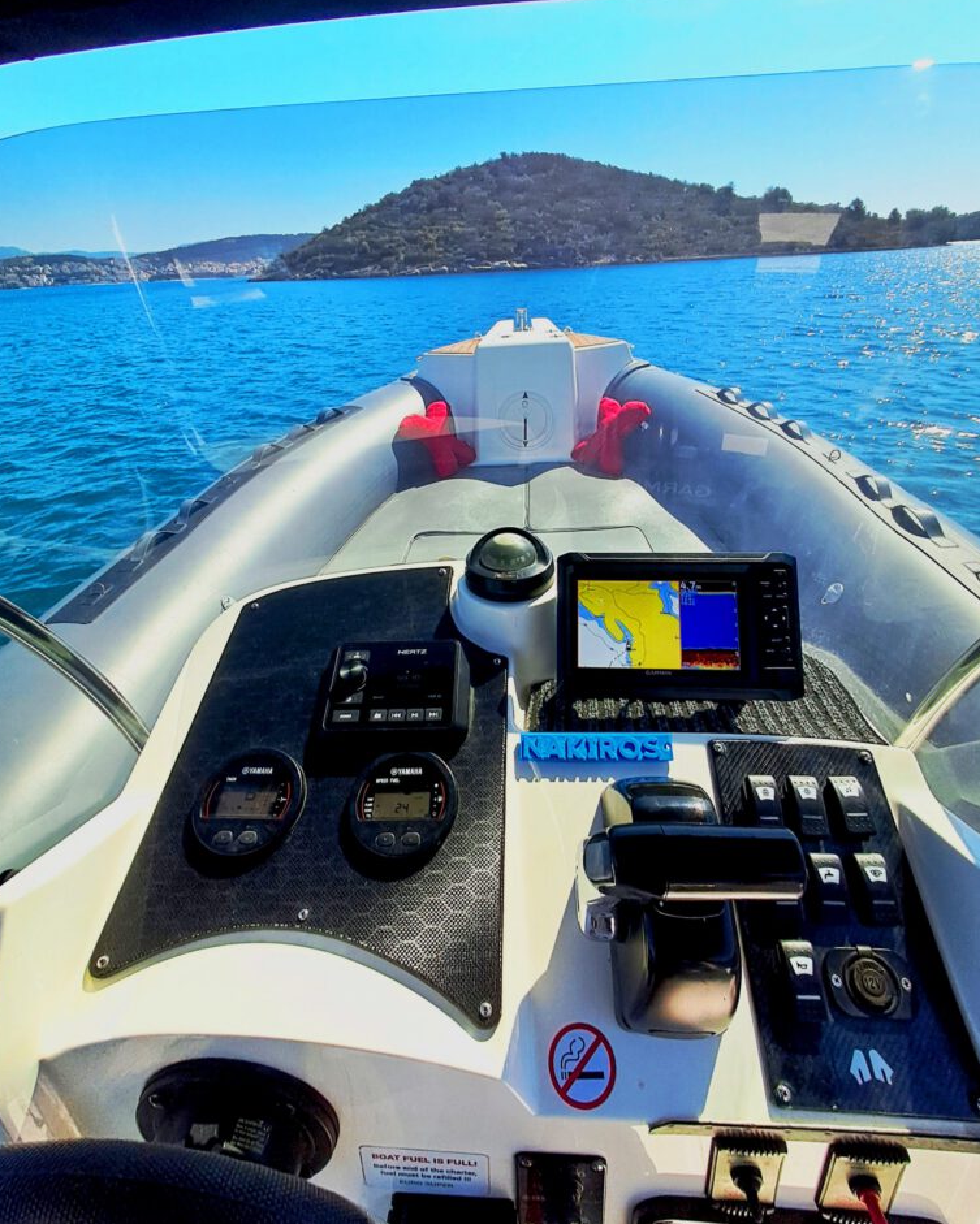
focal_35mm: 17
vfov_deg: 89.5
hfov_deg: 77.0
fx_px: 616
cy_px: 565
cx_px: 491
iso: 40
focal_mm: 1.64
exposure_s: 1/1449
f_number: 2.2
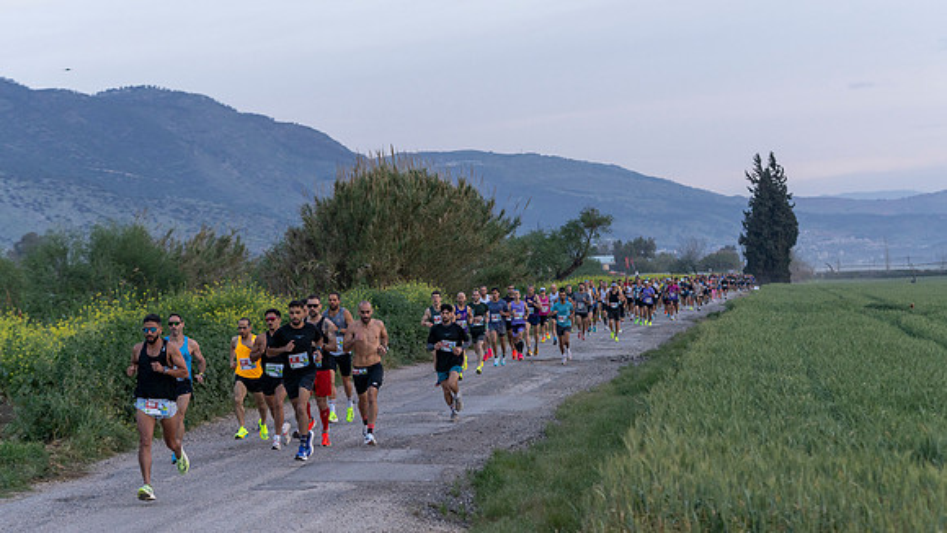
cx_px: 509
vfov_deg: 11.5
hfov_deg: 20.3
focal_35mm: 105
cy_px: 277
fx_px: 2641
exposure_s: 1/500
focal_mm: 87
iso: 800
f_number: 3.5
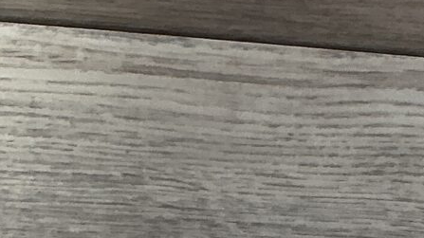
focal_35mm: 181
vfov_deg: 5.7
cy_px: 989
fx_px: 2034
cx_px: 651
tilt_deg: -83.4
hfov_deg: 11.4
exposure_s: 1/50
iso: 64
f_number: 1.8
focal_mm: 3
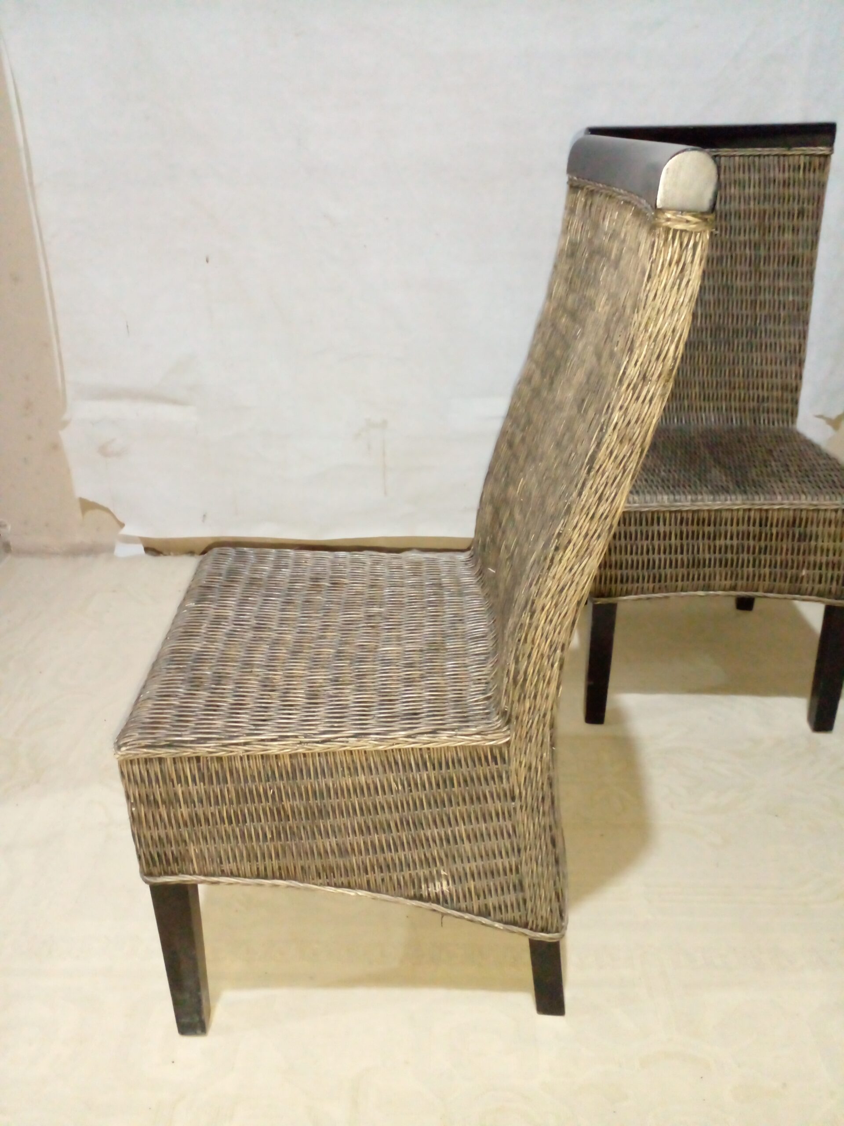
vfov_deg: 65.3
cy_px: 563
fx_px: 878
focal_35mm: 27
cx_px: 422
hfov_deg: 51.4
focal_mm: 3.6
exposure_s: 1/20
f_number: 1.9
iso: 640
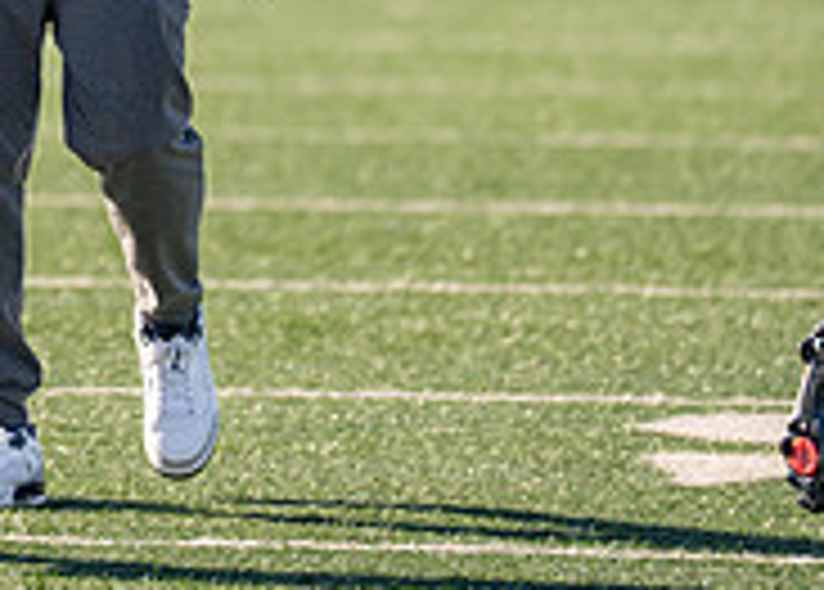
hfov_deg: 2.7
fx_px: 17401
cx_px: -274
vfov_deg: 1.9
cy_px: -178
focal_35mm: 743
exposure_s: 1/2500
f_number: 2.8
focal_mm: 200
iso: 160
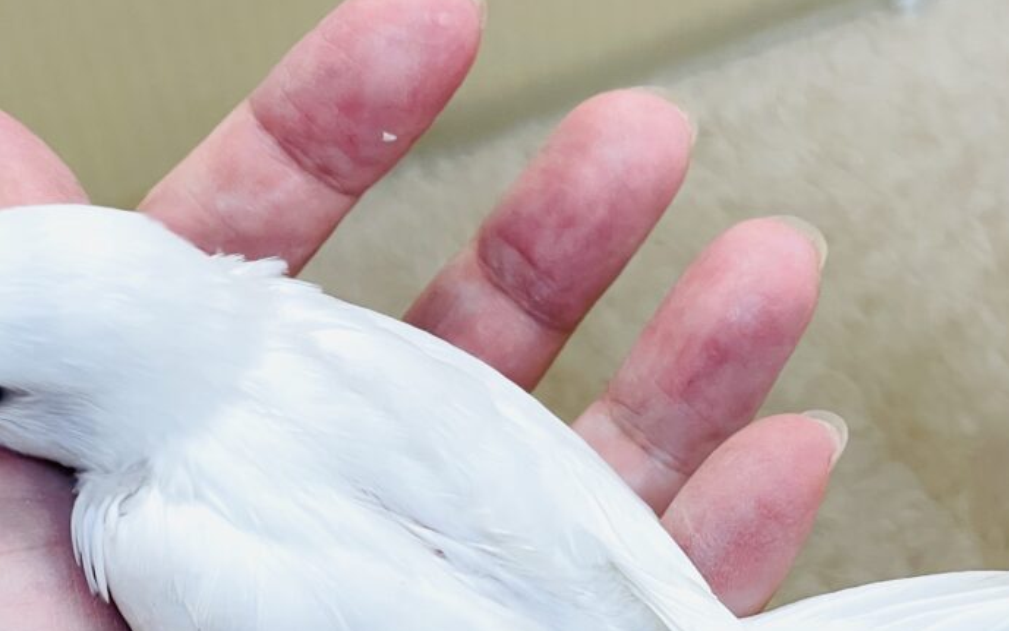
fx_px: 2641
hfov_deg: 21.6
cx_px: 502
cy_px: 559
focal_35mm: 96
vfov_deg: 13.5
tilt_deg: -59.2
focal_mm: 6
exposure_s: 1/99
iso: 80
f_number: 2
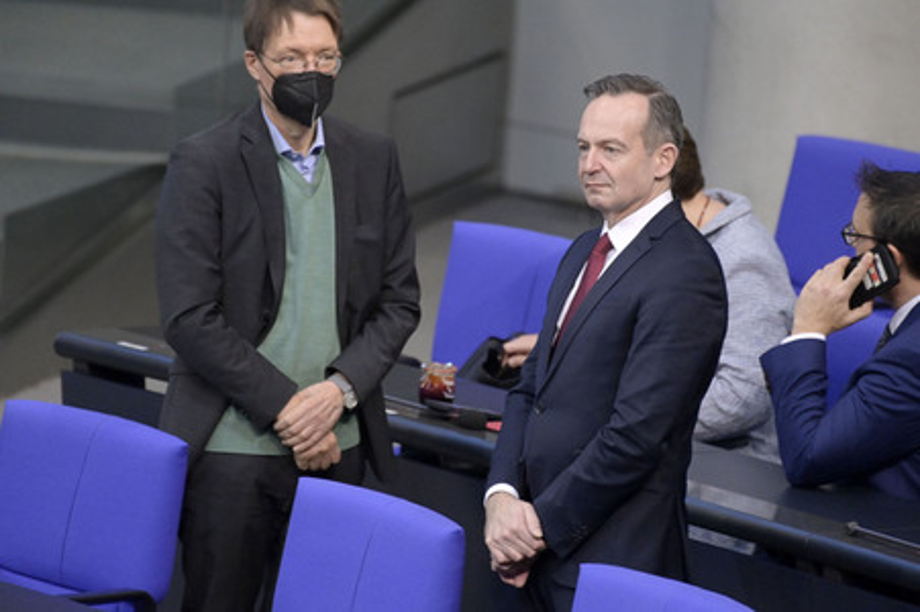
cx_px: 460
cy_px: 306
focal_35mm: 500
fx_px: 12768
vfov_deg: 2.7
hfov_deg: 4.1
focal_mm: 500
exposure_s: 1/250
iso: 10000
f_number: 5.6
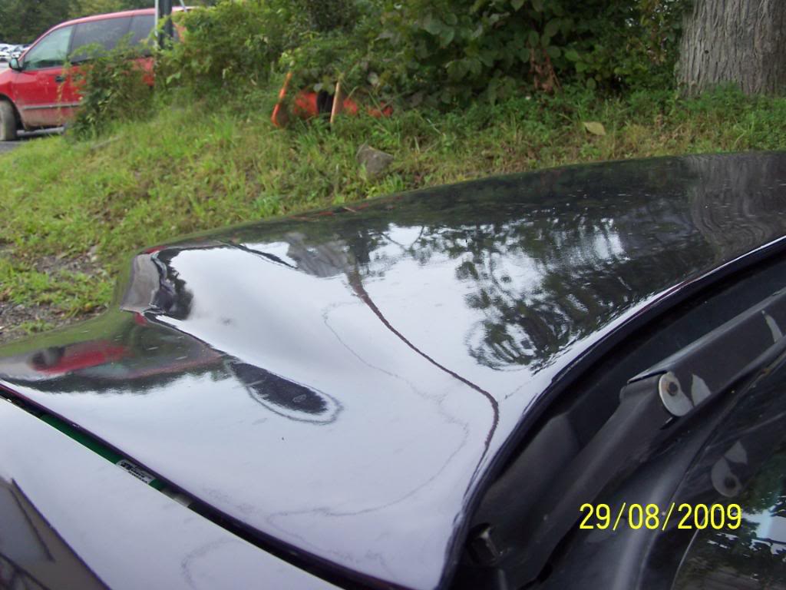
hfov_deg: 43.9
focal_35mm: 43
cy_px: 295
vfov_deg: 33.6
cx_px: 393
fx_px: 976
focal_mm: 7.1
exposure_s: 1/60
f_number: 2.8
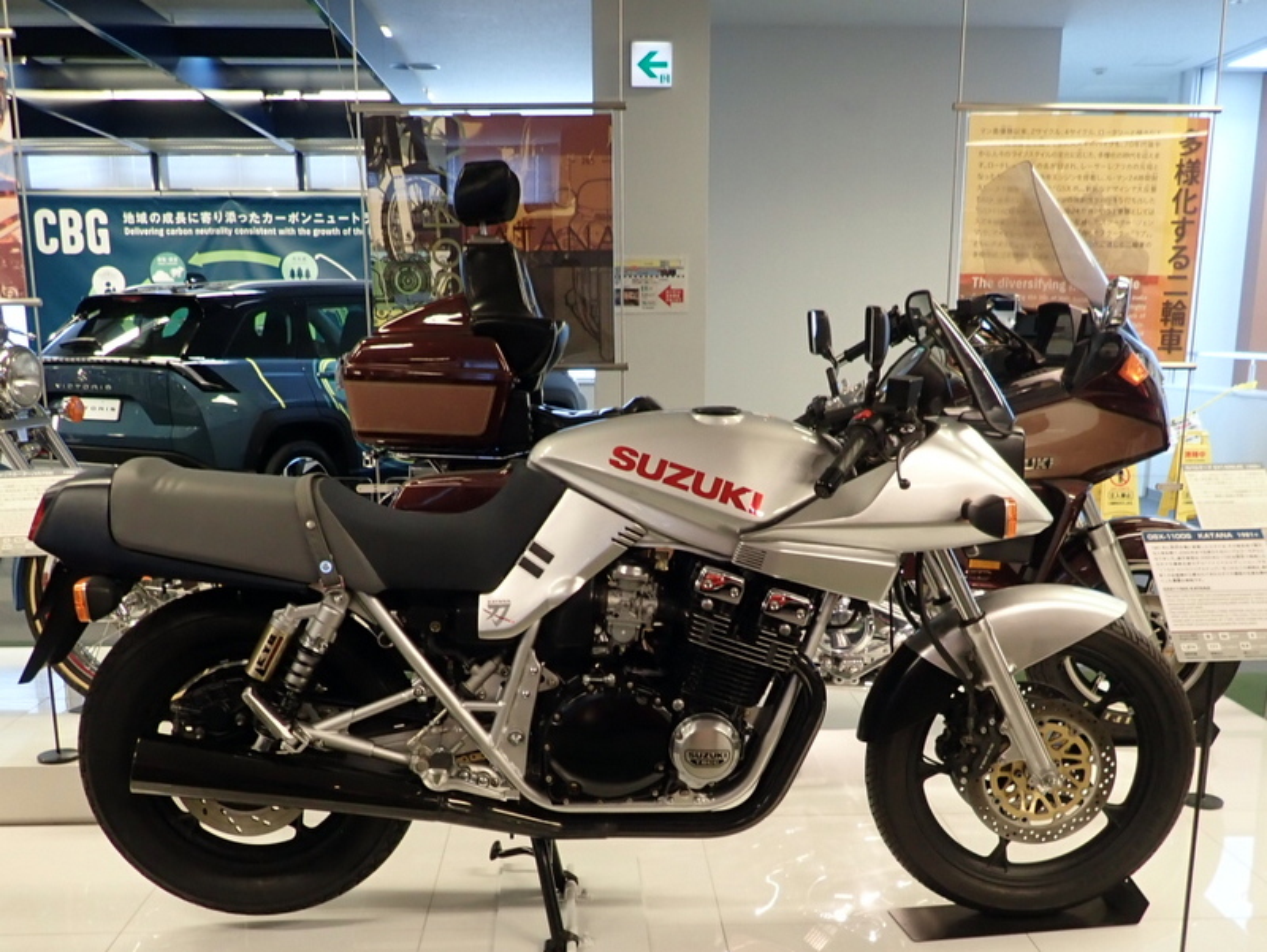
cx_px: 634
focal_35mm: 25
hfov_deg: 69.4
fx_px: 916
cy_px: 476
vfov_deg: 54.9
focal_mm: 4.5
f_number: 2
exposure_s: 1/50
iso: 200
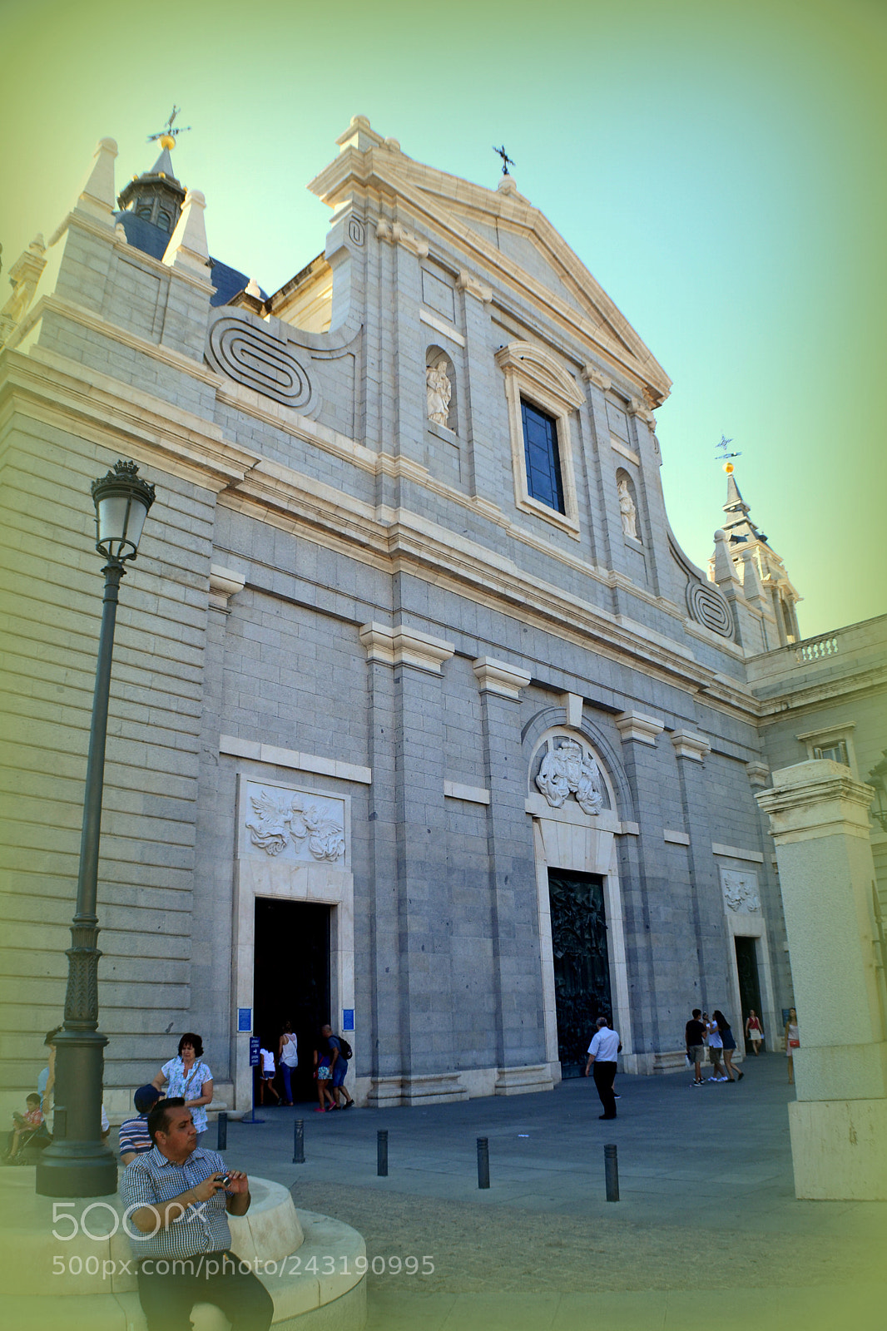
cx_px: 444
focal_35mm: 33
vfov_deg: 57.2
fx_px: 1220
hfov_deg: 40.0
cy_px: 666
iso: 400
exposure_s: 1/200
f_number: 10
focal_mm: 22
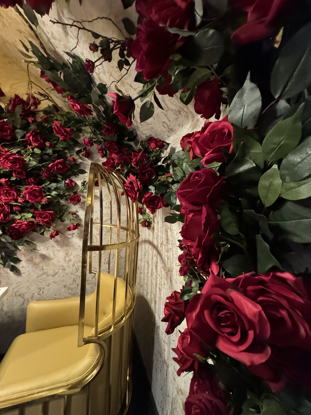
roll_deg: -3.0
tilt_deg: -3.1
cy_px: 208
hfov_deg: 85.7
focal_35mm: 14
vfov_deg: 102.1
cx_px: 156
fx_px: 168
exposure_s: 1/33
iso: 1000
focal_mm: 2.22
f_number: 2.2
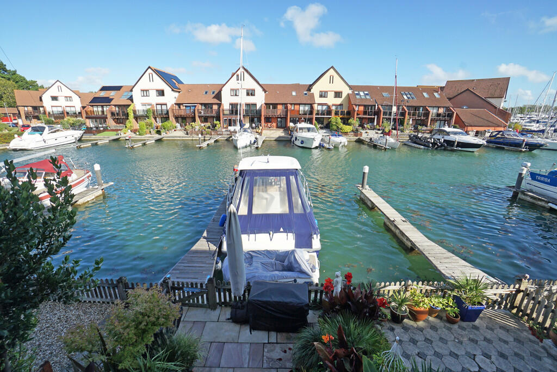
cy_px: 186
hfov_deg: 100.4
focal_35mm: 15
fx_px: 232
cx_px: 278
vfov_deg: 77.3
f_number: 9
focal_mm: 10
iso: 100
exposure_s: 1/160
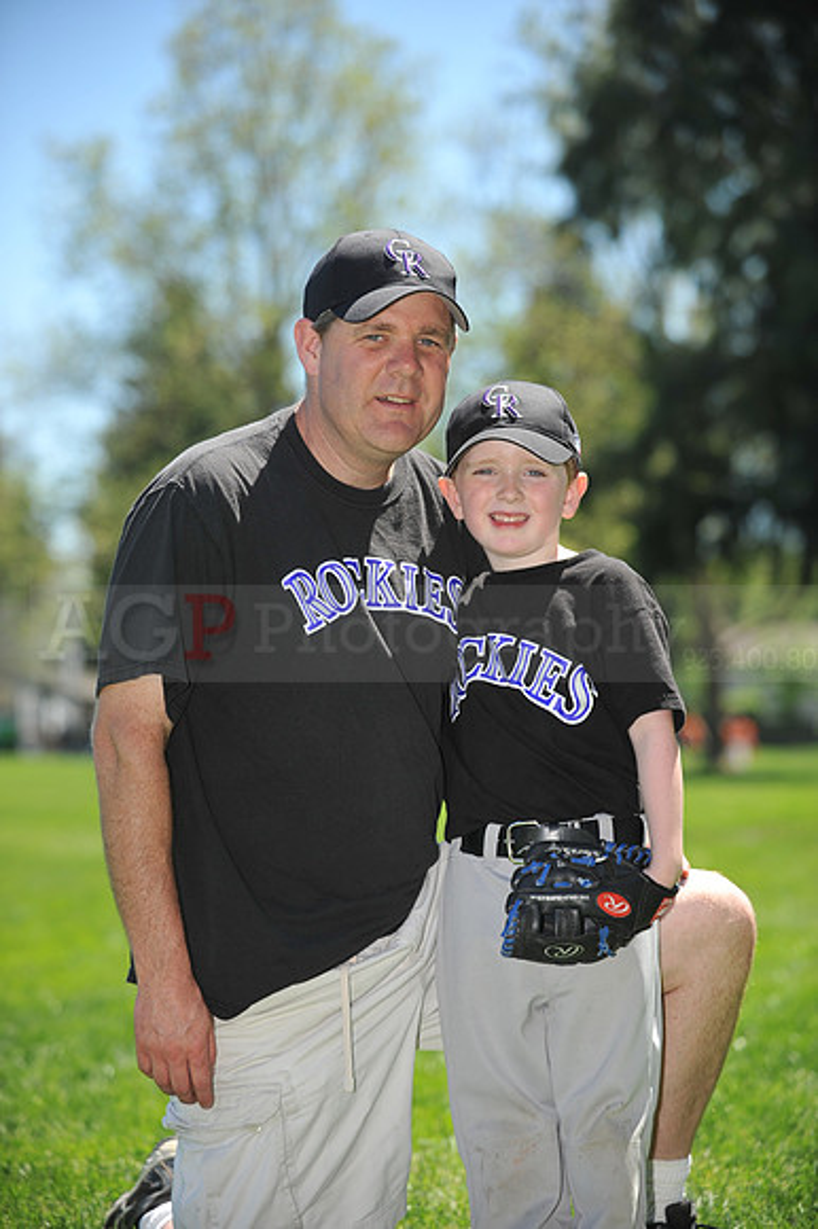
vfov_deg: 20.4
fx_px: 3412
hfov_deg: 13.7
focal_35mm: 100
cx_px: 409
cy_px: 614
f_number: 4
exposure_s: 1/1250
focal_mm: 100
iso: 200
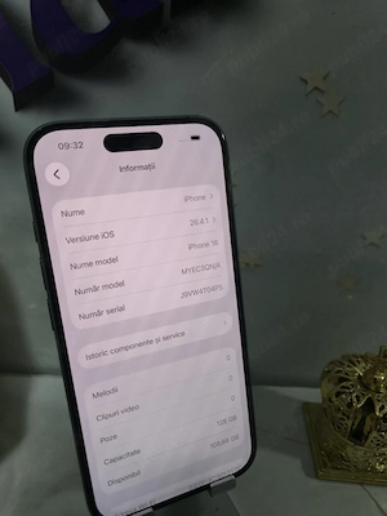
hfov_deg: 58.9
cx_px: 194
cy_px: 258
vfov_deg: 73.9
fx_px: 343
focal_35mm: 23
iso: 125
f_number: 1.8
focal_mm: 5.4
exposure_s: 1/50.3
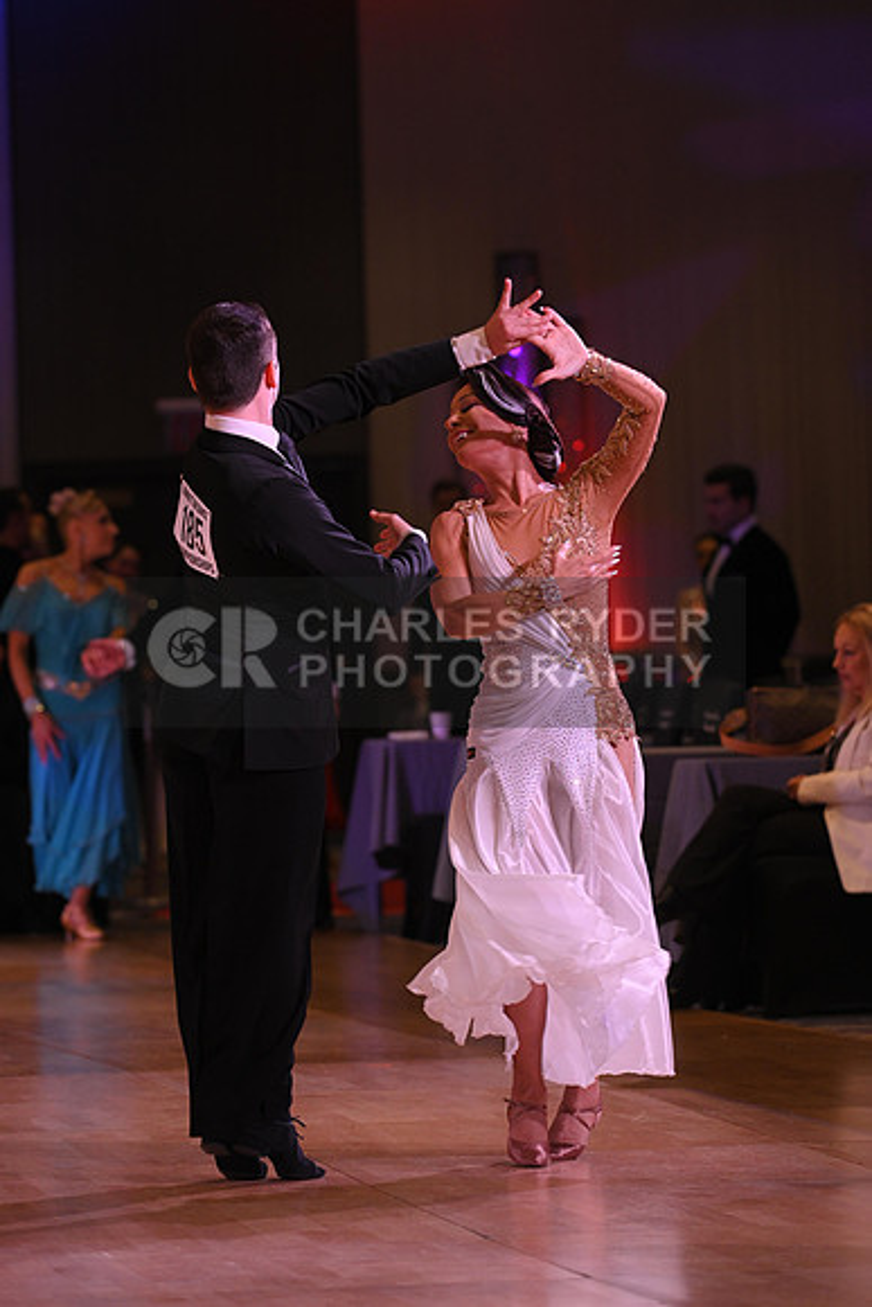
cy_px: 654
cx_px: 436
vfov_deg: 10.3
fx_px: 7262
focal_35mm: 200
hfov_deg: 6.9
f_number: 5.6
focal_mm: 200
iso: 1600
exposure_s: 1/250
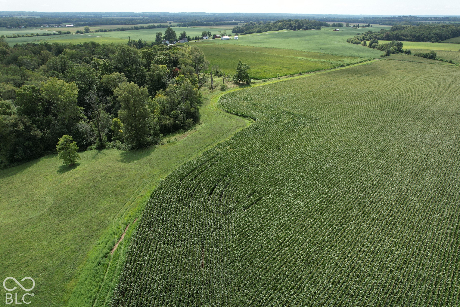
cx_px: 230
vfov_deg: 57.2
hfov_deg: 78.6
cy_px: 154
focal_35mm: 22
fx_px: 281
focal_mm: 8.38
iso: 100
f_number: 2.8
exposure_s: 1/1250
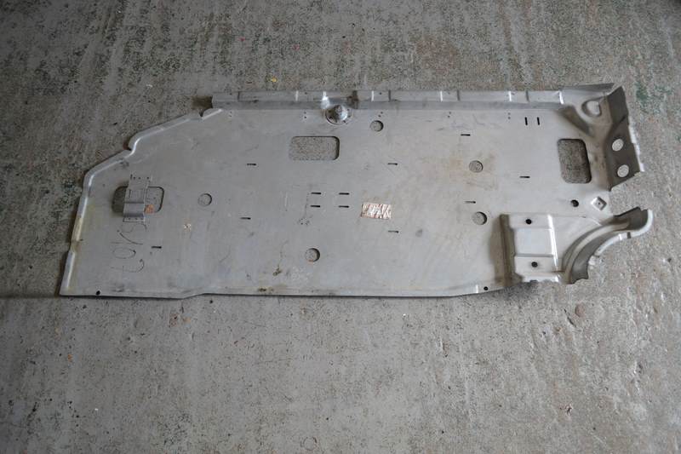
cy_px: 227
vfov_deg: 43.6
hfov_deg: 61.9
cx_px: 340
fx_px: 567
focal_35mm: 30
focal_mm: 20
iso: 400
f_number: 3.8
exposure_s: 1/60
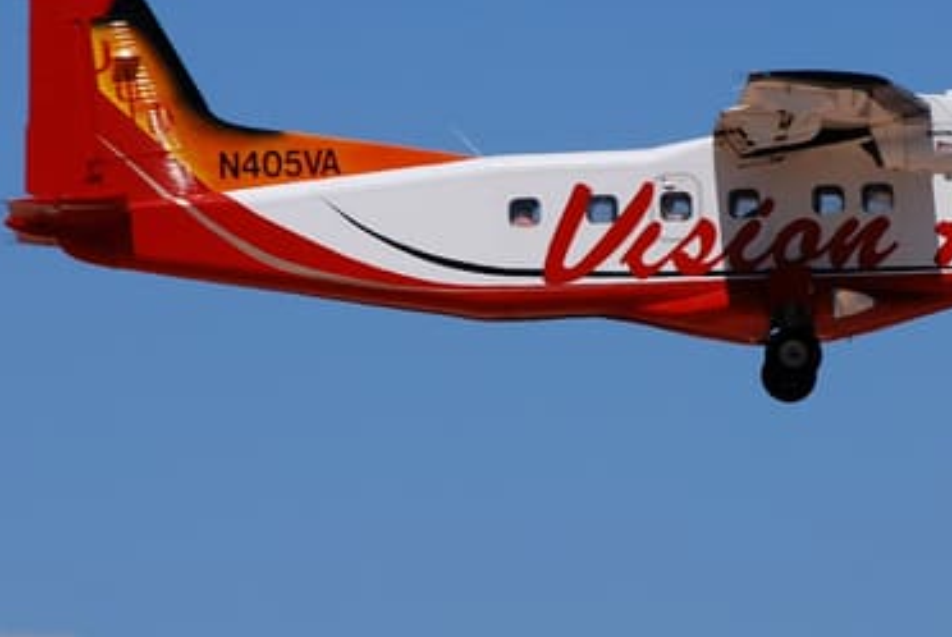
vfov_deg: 2.7
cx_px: 729
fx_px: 13661
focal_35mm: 516
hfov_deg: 4.0
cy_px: 127
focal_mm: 200
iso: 100
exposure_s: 1/500
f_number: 11
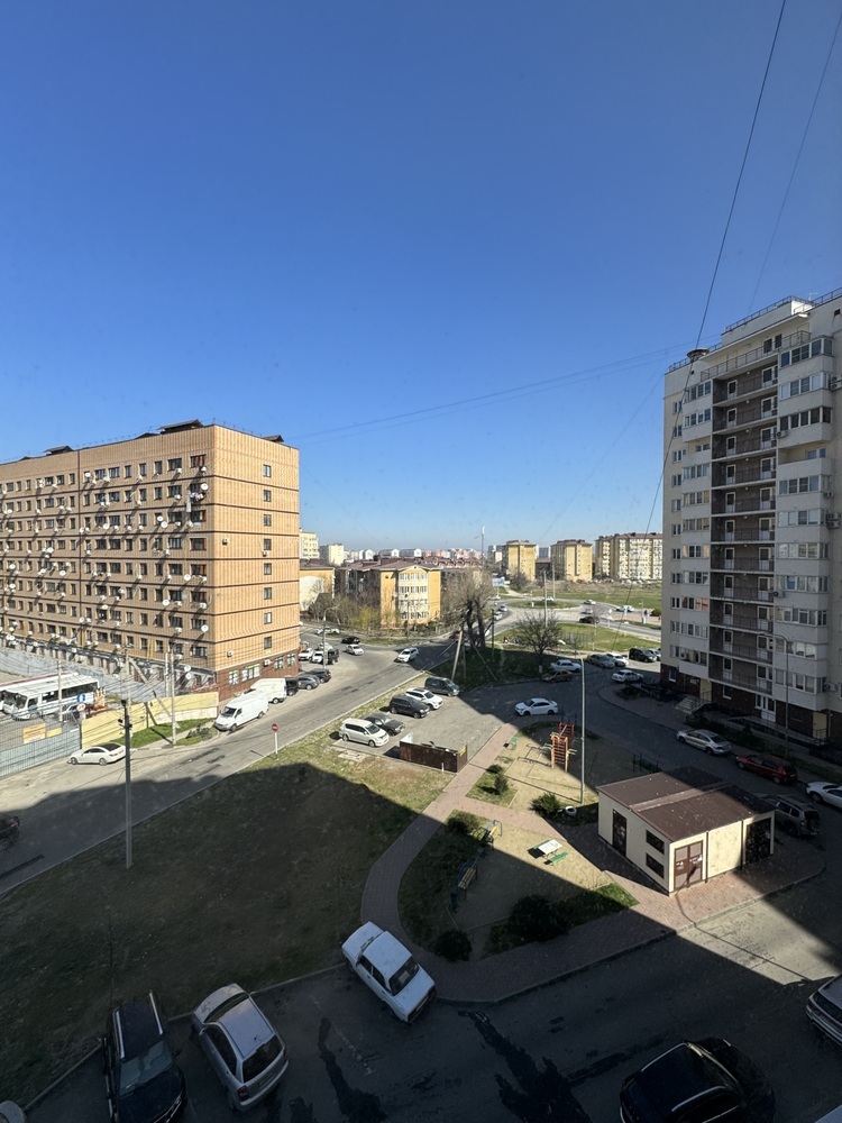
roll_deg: -1.0
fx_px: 454
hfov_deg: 85.7
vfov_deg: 102.1
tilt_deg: -2.1
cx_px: 421
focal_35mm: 14
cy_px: 562
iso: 50
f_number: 2.2
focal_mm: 2.22
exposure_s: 1/2028
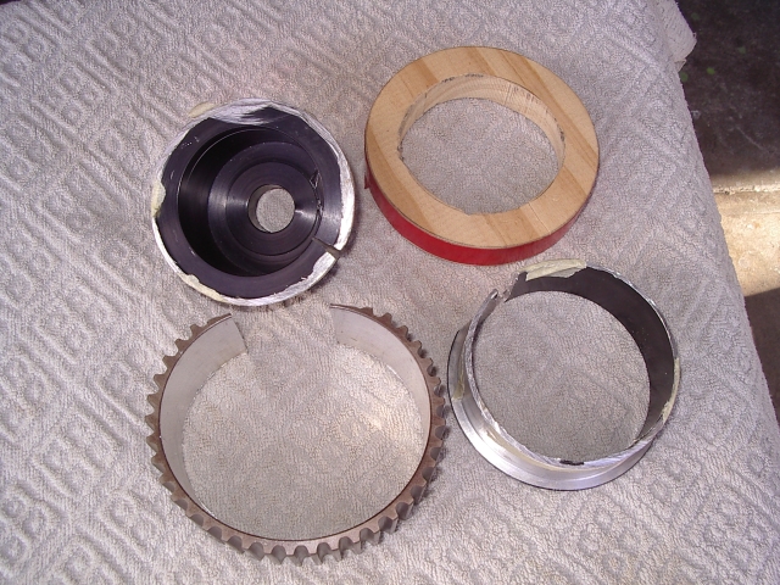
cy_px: 292
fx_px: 856
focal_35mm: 38
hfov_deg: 49.0
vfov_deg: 37.7
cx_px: 390
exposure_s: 1/60
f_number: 4.8
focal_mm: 5.8
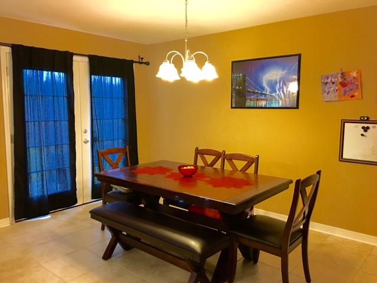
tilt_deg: -5.7
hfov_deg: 61.7
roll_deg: +0.1
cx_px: 188
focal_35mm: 29
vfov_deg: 48.2
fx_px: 316
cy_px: 142
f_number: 2.2
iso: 80
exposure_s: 1/15
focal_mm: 4.15
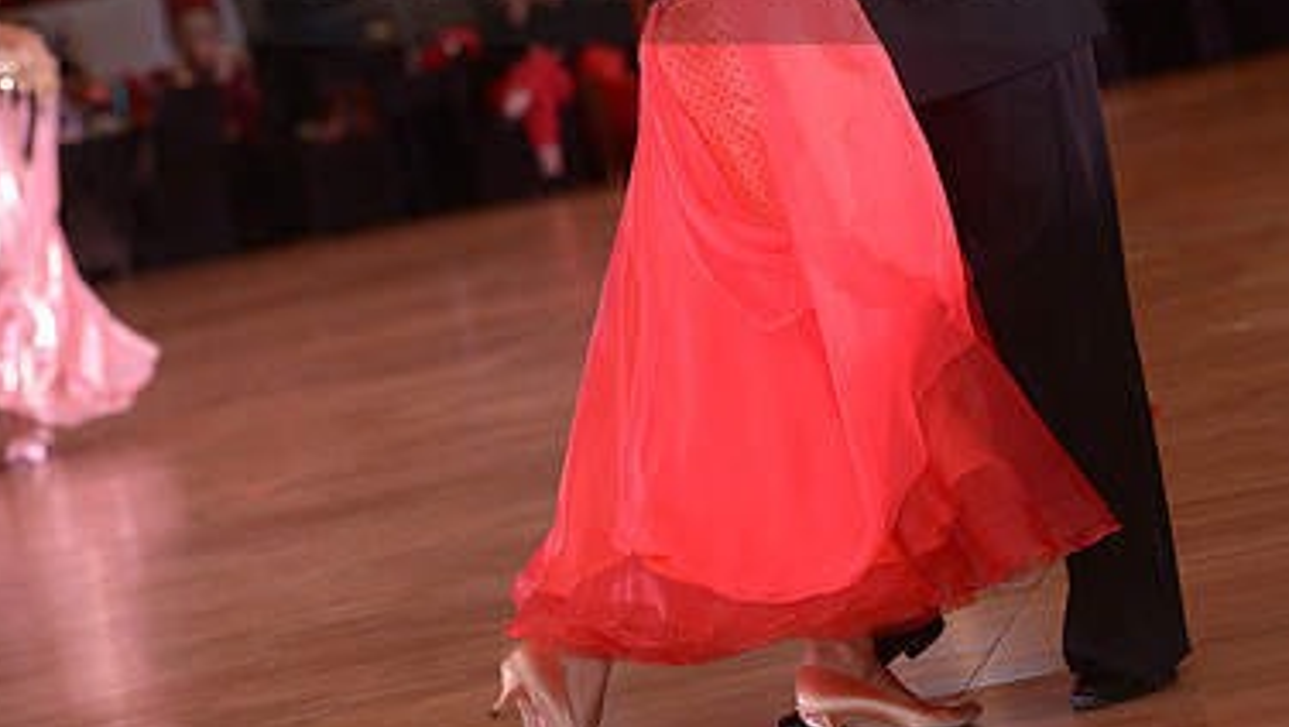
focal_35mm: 197
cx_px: 636
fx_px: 6737
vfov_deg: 6.1
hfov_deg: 10.9
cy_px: -69
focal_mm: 122
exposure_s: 1/200
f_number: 4.5
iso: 1250
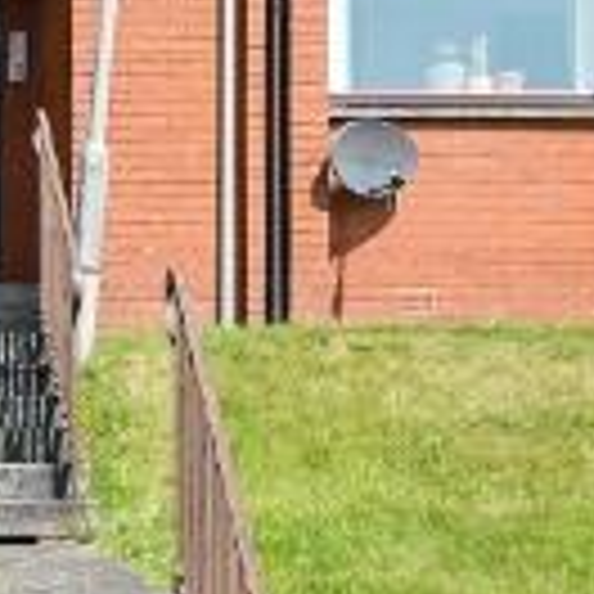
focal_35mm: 132
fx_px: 2563
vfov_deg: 12.6
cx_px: -158
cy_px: -268
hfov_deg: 12.8
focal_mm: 20
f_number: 4
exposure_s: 1/8000
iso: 800
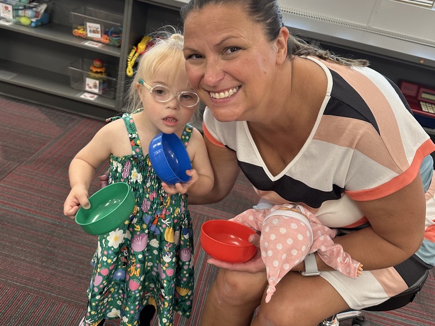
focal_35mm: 33
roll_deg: -13.0
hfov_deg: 55.3
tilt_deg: -25.0
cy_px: 131
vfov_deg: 42.8
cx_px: 214
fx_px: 415
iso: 200
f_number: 1.78
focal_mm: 6.86
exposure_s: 1/75
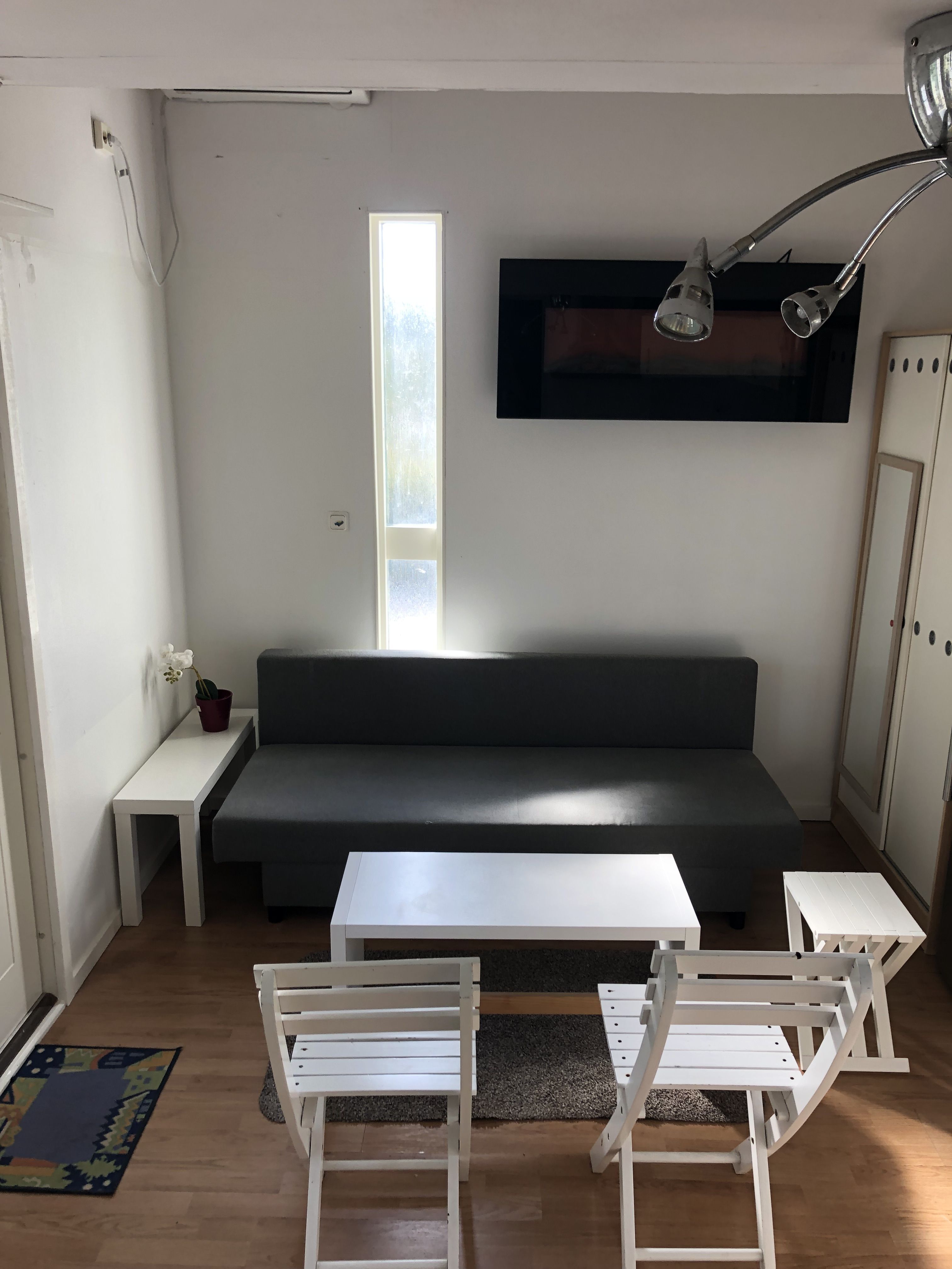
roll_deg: -0.8
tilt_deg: -14.6
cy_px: 634
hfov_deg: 49.7
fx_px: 1027
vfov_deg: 63.4
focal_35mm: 28
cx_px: 476
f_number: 1.8
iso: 64
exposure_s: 1/120
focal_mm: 3.99
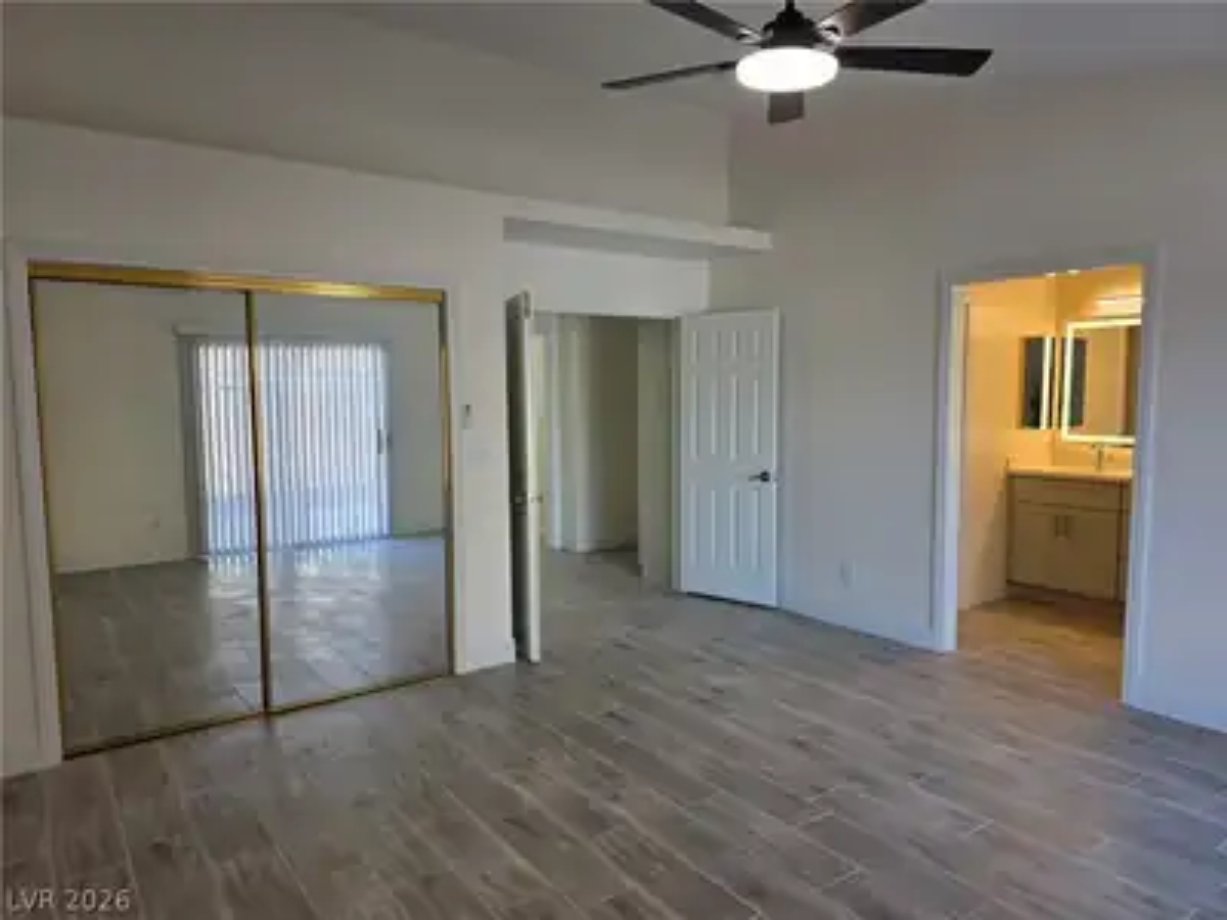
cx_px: 614
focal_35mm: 23
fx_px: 815
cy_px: 460
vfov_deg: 58.9
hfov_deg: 73.9
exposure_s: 1/120
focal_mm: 6.3
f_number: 1.7
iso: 32
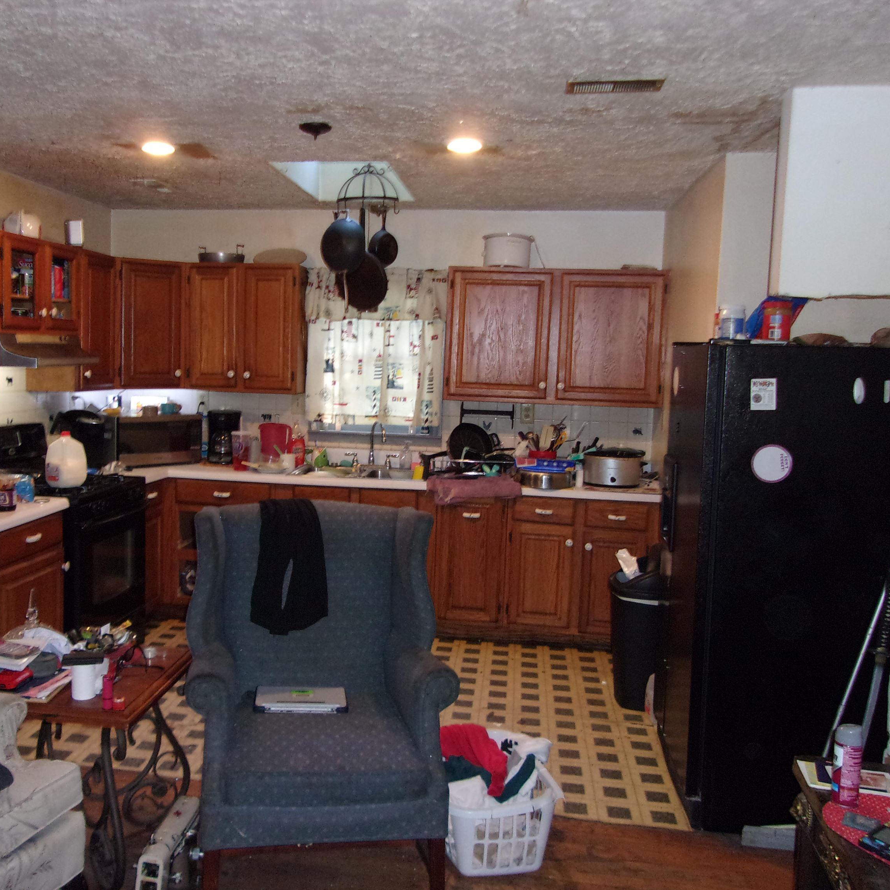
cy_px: 446
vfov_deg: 51.1
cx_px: 364
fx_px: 931
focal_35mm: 32
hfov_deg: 50.8
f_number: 3
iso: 250
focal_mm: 4.9
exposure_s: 1/34
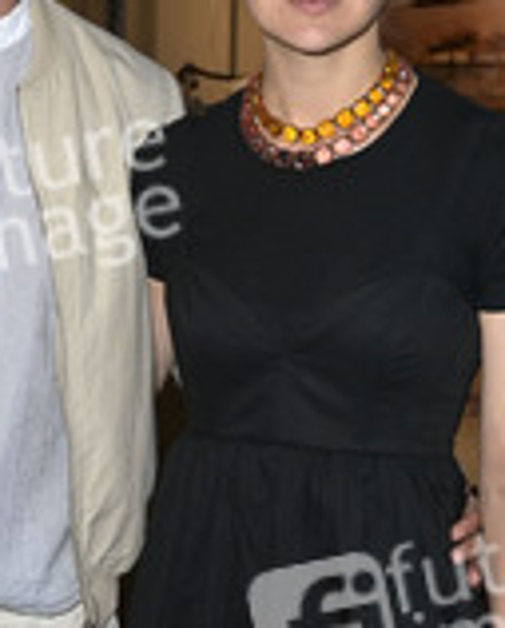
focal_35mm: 83
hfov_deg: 18.4
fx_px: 1546
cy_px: 413
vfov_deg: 22.9
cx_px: 91
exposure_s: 1/100
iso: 1250
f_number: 5.6
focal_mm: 35
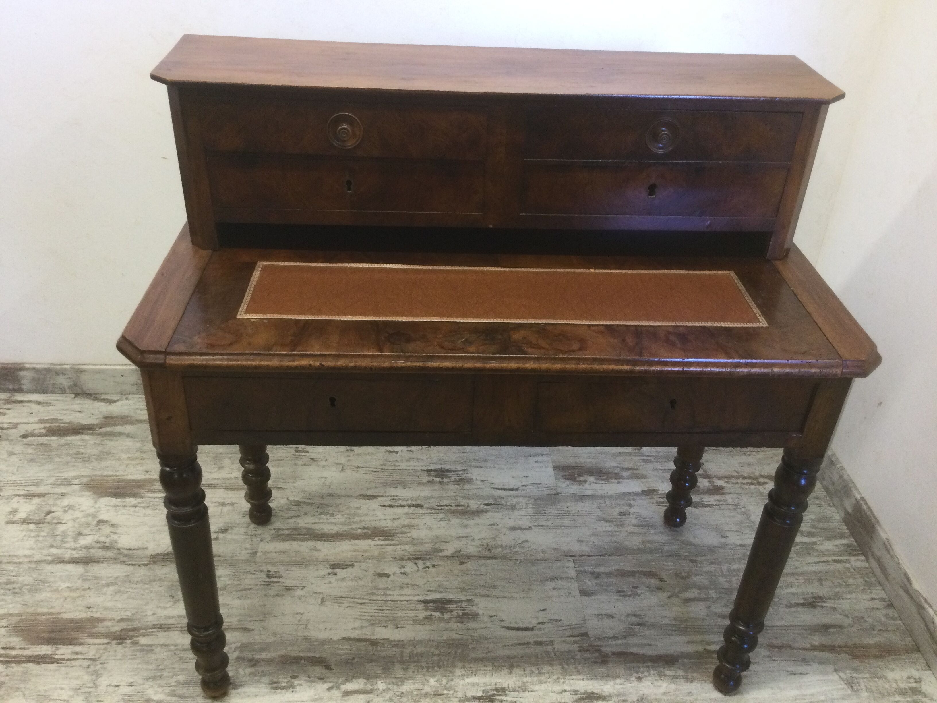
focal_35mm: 31
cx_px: 468
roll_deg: -4.3
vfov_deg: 45.4
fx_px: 839
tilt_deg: -34.7
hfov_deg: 58.4
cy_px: 352
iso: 125
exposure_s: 1/33
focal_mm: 3.3
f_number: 2.4
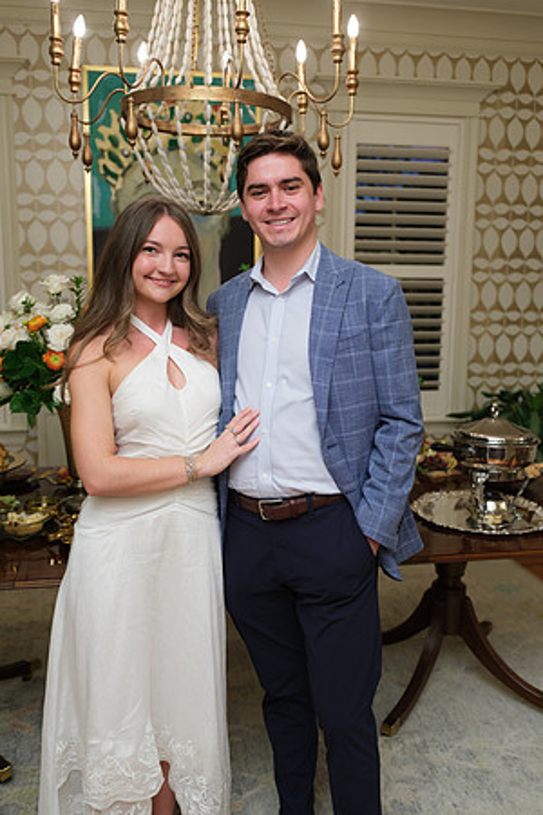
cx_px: 272
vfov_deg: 58.7
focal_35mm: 32
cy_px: 408
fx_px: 724
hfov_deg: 41.1
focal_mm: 21.3
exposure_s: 1/320
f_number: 1.8
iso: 400
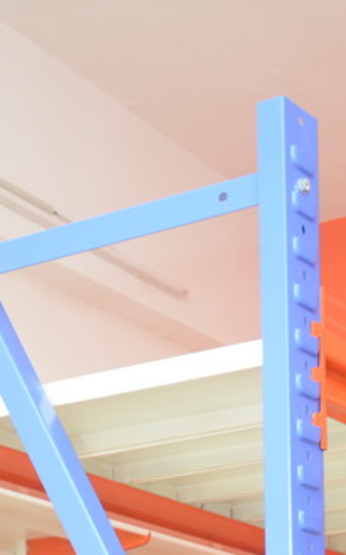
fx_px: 1737
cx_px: 298
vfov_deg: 16.0
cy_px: 917
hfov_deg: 11.3
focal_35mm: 115
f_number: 5
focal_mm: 31
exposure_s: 1/20
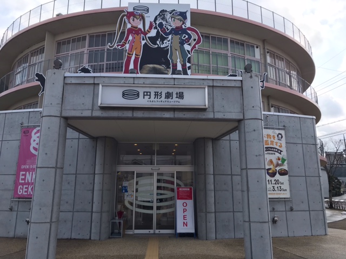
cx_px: 173
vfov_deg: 49.7
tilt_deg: +12.3
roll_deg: +0.1
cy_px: 130
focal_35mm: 28
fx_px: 280
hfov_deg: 63.4
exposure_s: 1/1244
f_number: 1.8
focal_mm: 3.99
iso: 20
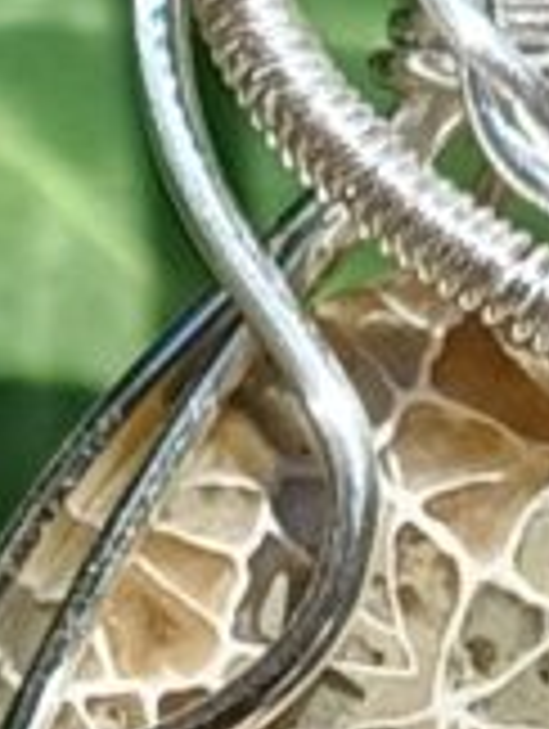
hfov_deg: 4.9
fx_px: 6391
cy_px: 1174
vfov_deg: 6.4
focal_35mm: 303
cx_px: 490
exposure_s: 1/449
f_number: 1.7
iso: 53
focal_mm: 5.24
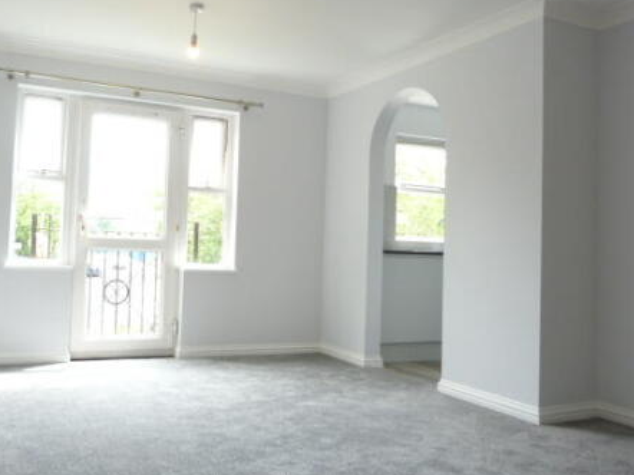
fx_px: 604
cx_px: 250
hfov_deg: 54.9
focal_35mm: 33
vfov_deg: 42.9
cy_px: 223
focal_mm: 4.5
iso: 160
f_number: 2.8
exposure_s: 1/60
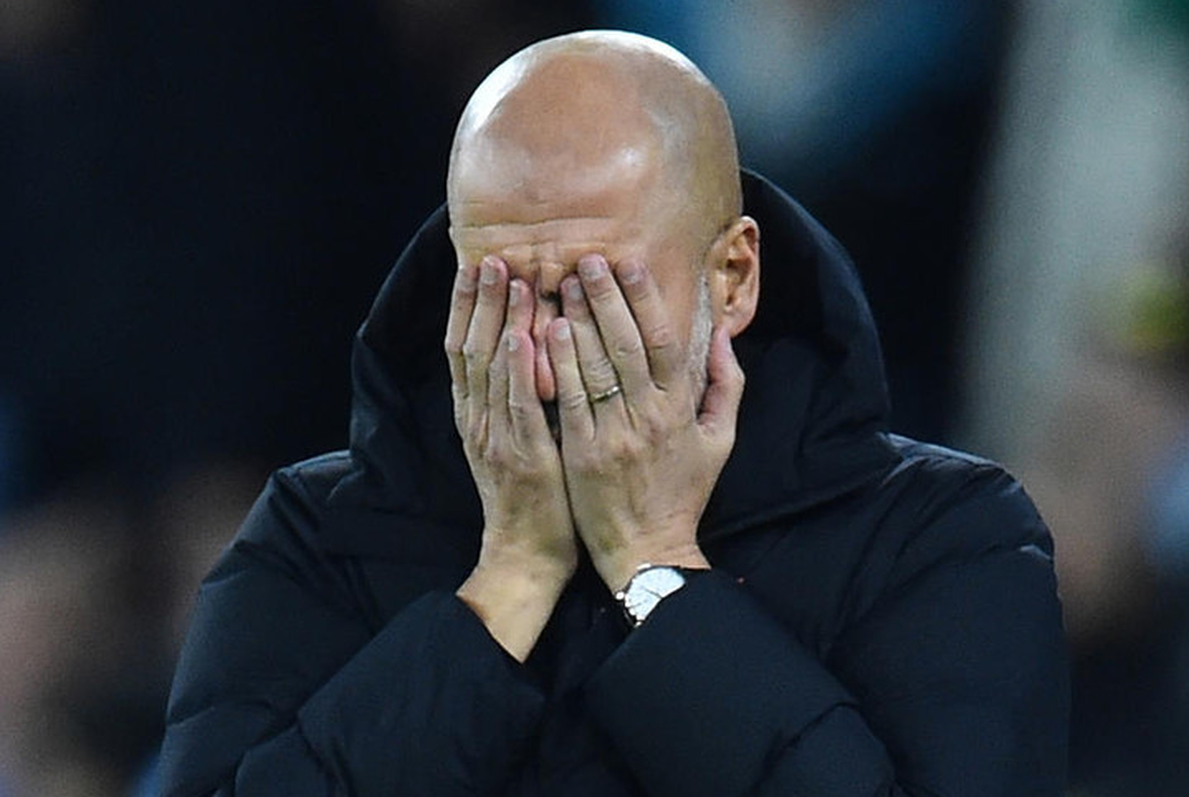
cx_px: 569
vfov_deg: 2.1
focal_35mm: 668
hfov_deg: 3.1
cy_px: 386
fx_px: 22099
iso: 3200
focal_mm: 600
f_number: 4
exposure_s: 1/1000
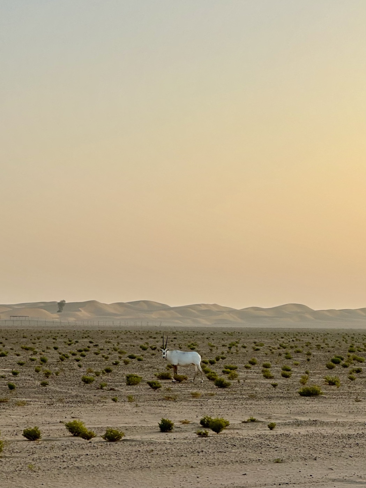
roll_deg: -0.9
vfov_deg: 25.3
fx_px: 1086
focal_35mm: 77
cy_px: 244
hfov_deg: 19.1
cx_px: 183
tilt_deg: +5.8
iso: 32
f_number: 2.8
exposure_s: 1/547
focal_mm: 9
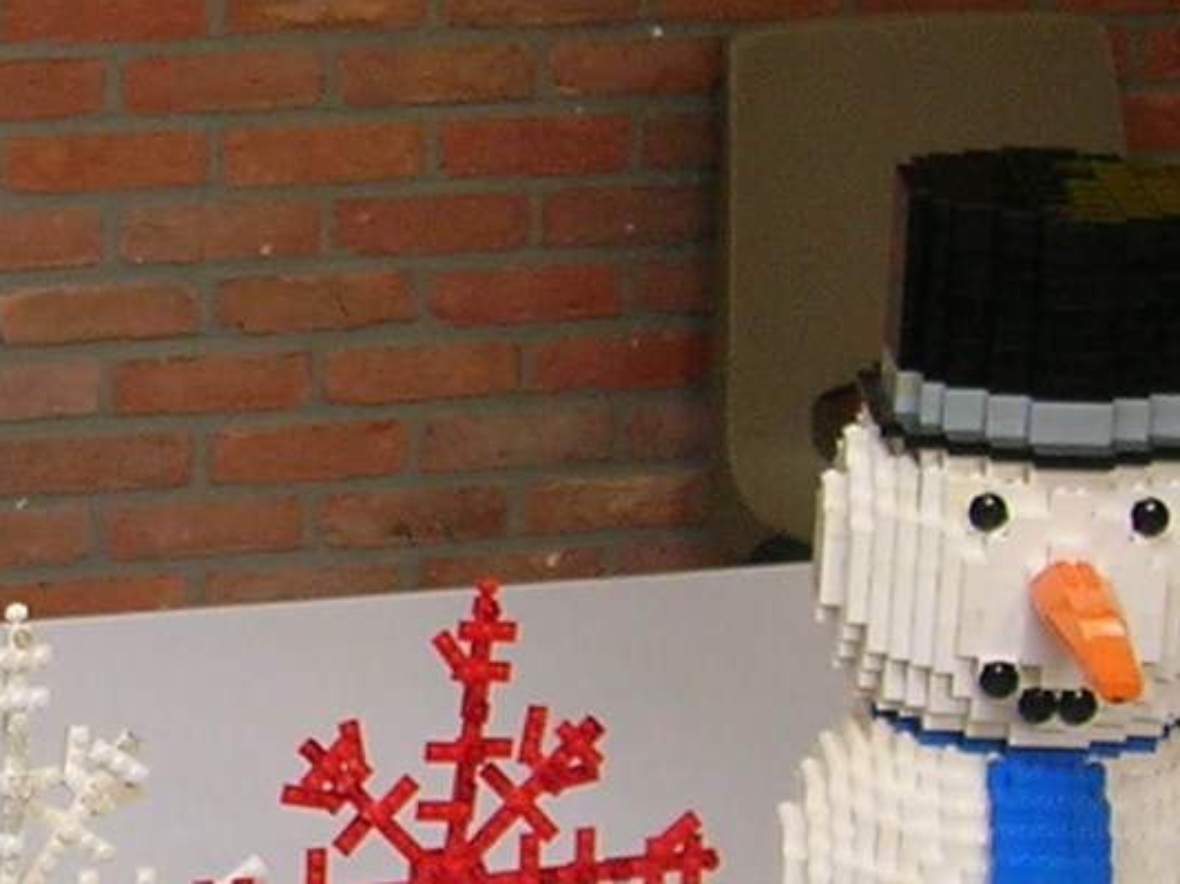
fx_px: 4974
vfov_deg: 10.1
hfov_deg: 13.3
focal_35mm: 146
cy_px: 370
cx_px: -60
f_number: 2.9
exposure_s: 1/48.2
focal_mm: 5.7
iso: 50
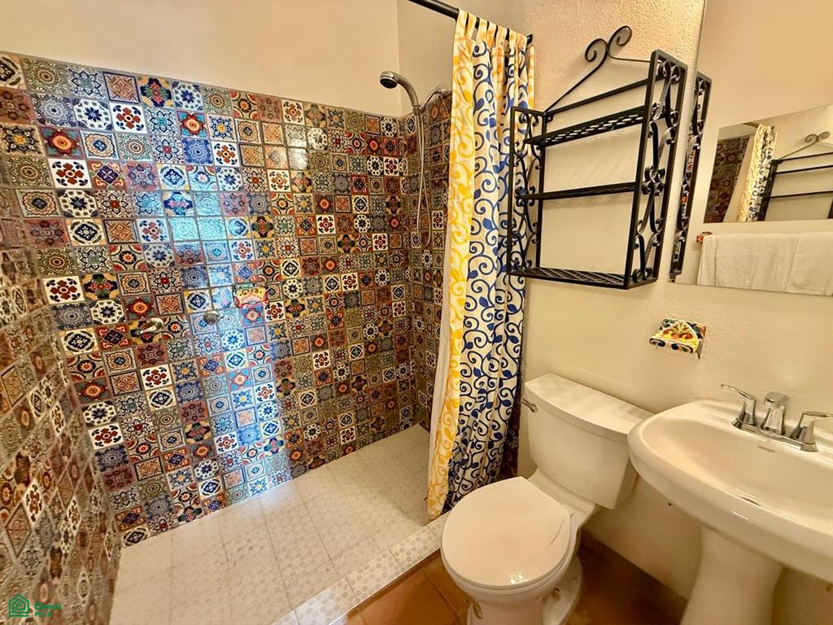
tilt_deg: -13.8
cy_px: 312
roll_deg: +2.5
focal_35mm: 14
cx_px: 416
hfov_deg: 102.1
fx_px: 337
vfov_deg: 85.7
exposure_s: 1/60
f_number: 2.2
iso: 500
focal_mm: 2.22
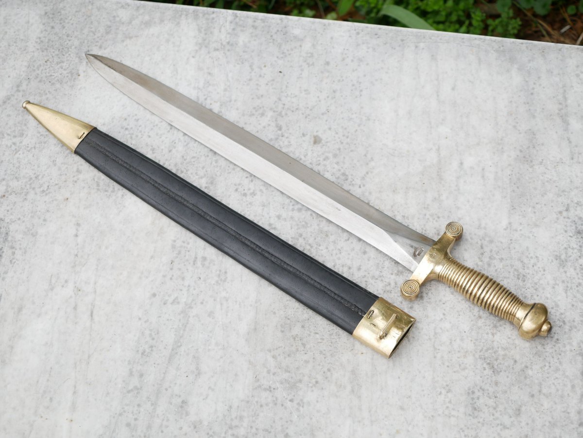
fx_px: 1011
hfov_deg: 32.2
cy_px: 219
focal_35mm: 60
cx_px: 292
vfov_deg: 24.4
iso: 200
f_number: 3.5
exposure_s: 1/125
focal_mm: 30
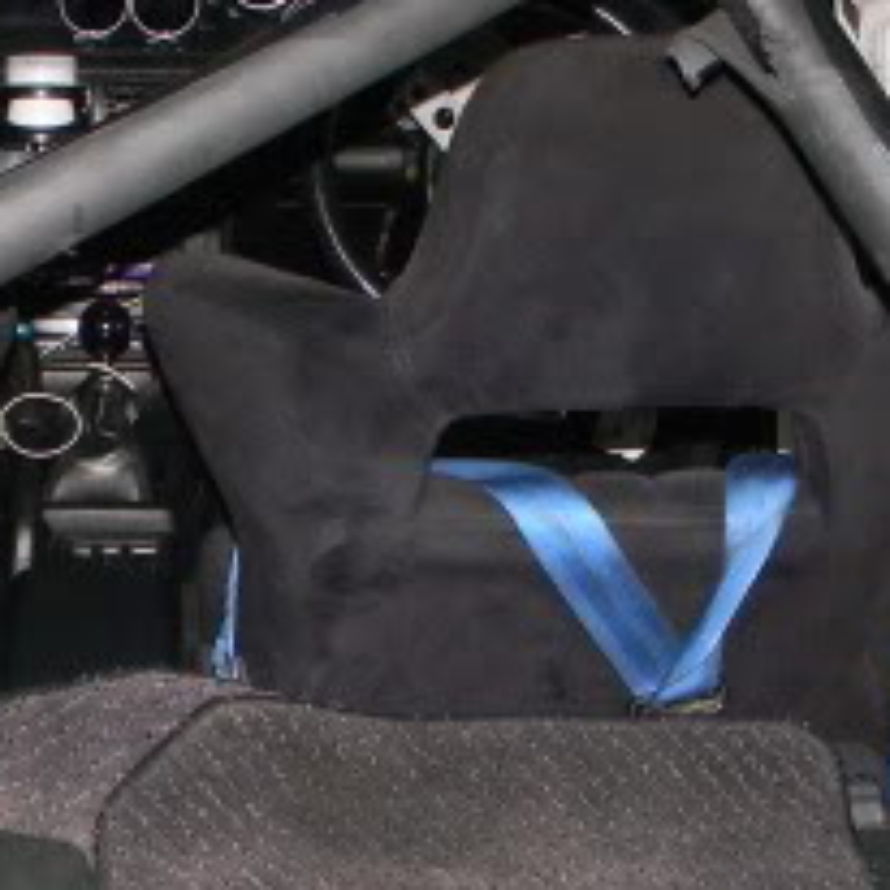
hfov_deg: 17.9
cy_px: 566
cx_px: 104
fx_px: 2792
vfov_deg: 18.1
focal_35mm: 96
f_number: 3.5
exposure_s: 1/26
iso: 229
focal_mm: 5
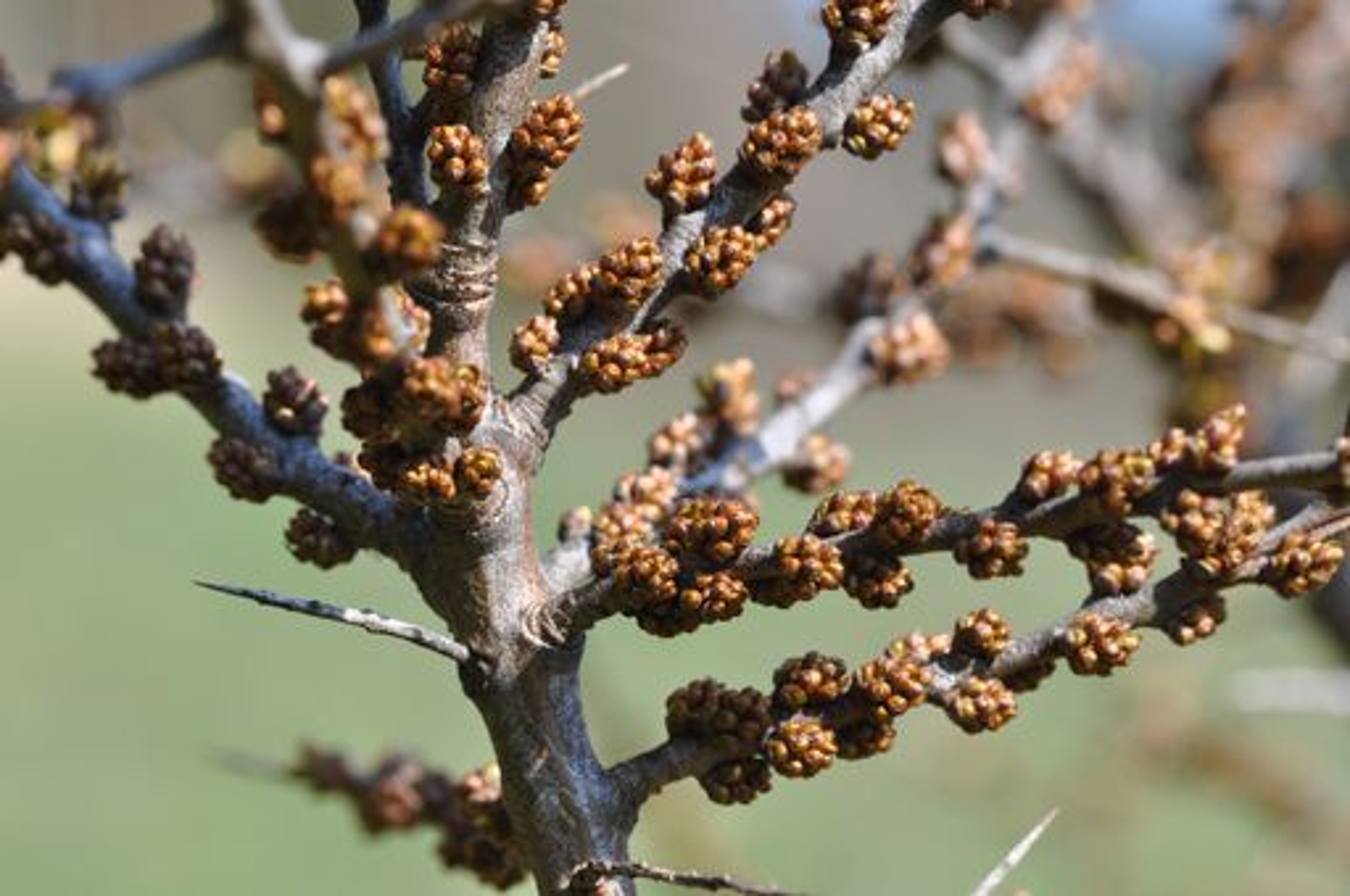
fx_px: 5899
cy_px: 448
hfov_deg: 13.1
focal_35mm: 158
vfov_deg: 8.7
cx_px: 675
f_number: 8
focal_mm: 105
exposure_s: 1/250
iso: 200
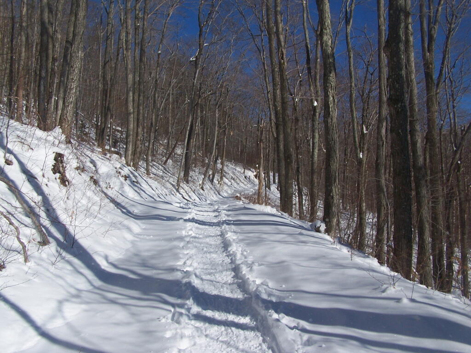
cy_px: 176
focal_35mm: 38
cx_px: 236
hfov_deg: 49.0
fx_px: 517
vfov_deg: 37.7
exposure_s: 1/800
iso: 80
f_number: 5.6
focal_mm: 6.3
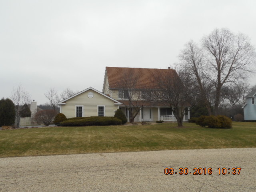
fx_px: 214
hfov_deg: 61.7
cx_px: 128
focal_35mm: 29
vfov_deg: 48.2
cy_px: 96
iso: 80
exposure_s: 1/125
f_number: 4
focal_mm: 5.2
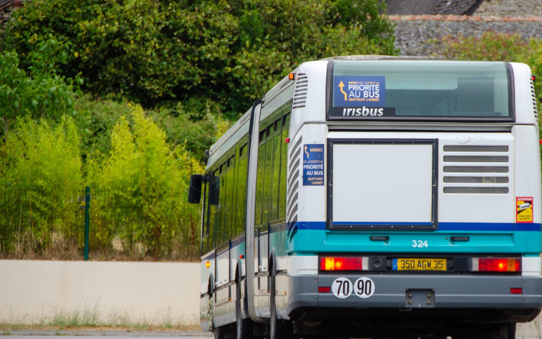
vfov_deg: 4.6
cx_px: 334
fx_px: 4255
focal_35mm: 288
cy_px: 192
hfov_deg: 7.3
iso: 220
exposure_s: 1/500
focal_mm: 150
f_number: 5.6
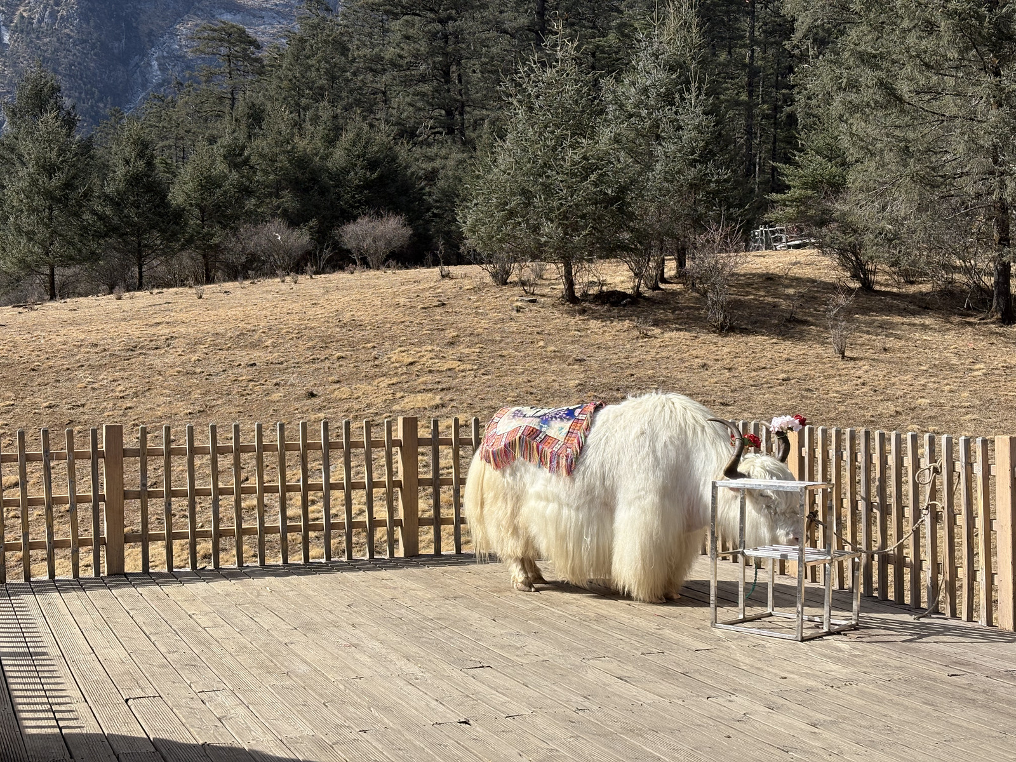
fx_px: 1526
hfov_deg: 36.8
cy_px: 381
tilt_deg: -1.2
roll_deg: +0.3
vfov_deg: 28.0
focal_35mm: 52
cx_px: 508
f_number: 1.6
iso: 32
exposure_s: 1/2212
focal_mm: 5.96
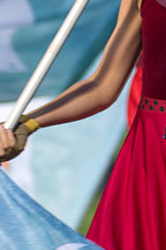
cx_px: 199
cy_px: 64
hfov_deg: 1.8
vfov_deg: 2.7
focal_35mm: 751
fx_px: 5211
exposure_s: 1/160
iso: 1600
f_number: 2.8
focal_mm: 170
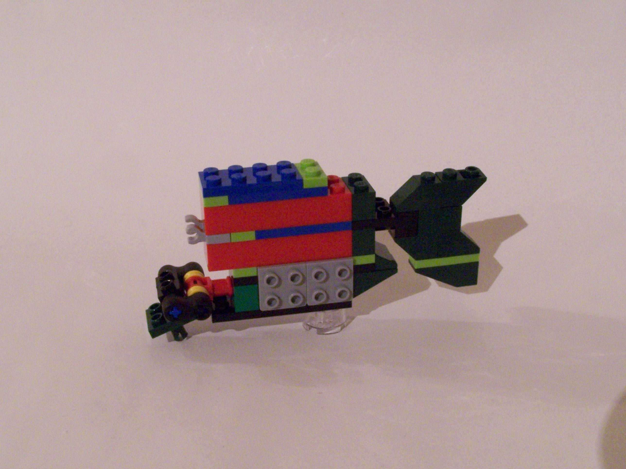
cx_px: 313
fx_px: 922
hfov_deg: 37.5
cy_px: 234
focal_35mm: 51
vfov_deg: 28.6
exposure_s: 1/2
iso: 400
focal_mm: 8.5
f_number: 8
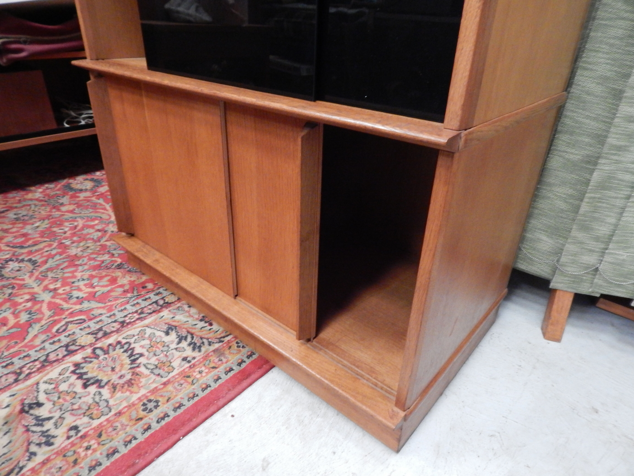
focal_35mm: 22
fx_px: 403
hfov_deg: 76.4
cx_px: 317
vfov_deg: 61.1
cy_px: 238
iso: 800
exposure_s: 1/5
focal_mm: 4
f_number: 3
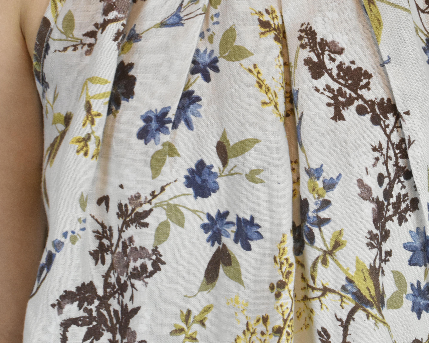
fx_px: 1295
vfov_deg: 15.0
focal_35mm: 102
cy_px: 76
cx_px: 214
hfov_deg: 18.8
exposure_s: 1/40
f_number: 18
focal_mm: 48
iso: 1600
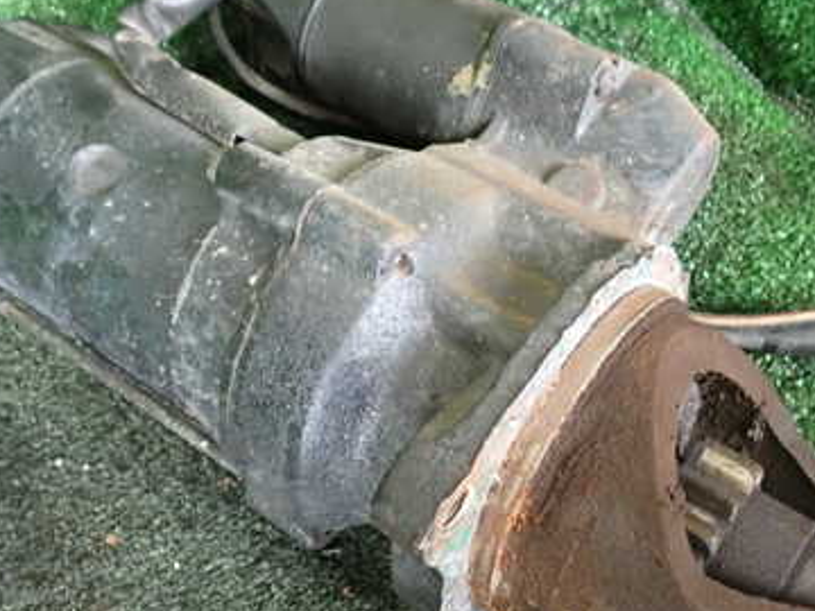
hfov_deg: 38.2
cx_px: 426
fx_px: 1177
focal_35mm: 50
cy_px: 281
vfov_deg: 29.1
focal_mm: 5.4
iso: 250
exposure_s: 1/30
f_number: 2.3
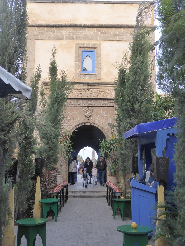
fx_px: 299
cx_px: 92
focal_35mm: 42
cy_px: 123
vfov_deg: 44.8
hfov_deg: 34.3
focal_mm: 7.2
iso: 400
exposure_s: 1/100
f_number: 3.8
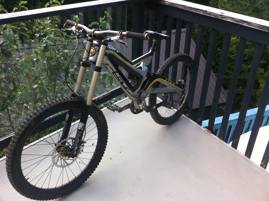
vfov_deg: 40.6
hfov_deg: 52.7
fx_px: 272
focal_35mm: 35
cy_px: 100
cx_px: 134
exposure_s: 1/156
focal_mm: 3.85
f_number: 2.8
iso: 80
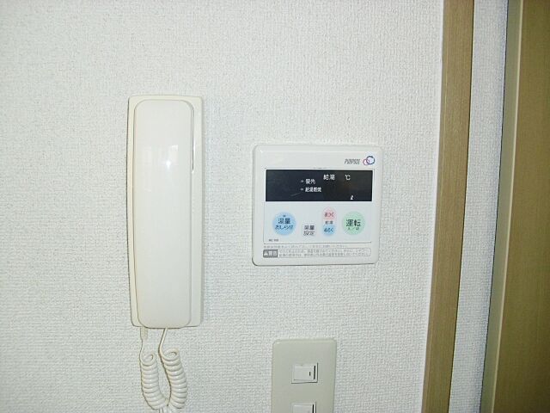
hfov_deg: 51.4
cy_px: 206
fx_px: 572
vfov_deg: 39.7
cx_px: 275
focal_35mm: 36
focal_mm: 6.3
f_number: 3.1
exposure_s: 1/100
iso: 100
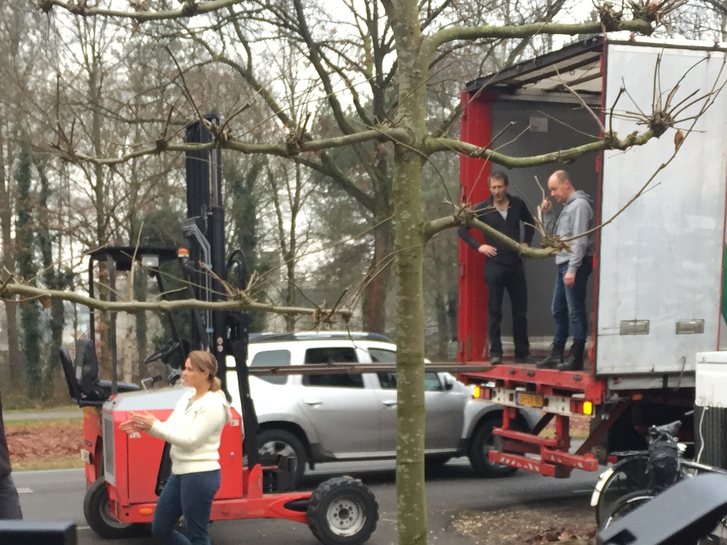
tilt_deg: -7.7
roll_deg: +1.2
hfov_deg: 33.2
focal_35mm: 58
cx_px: 358
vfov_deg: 24.3
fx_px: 1218
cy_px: 527
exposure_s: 1/33
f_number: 2.2
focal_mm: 4.15
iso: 40
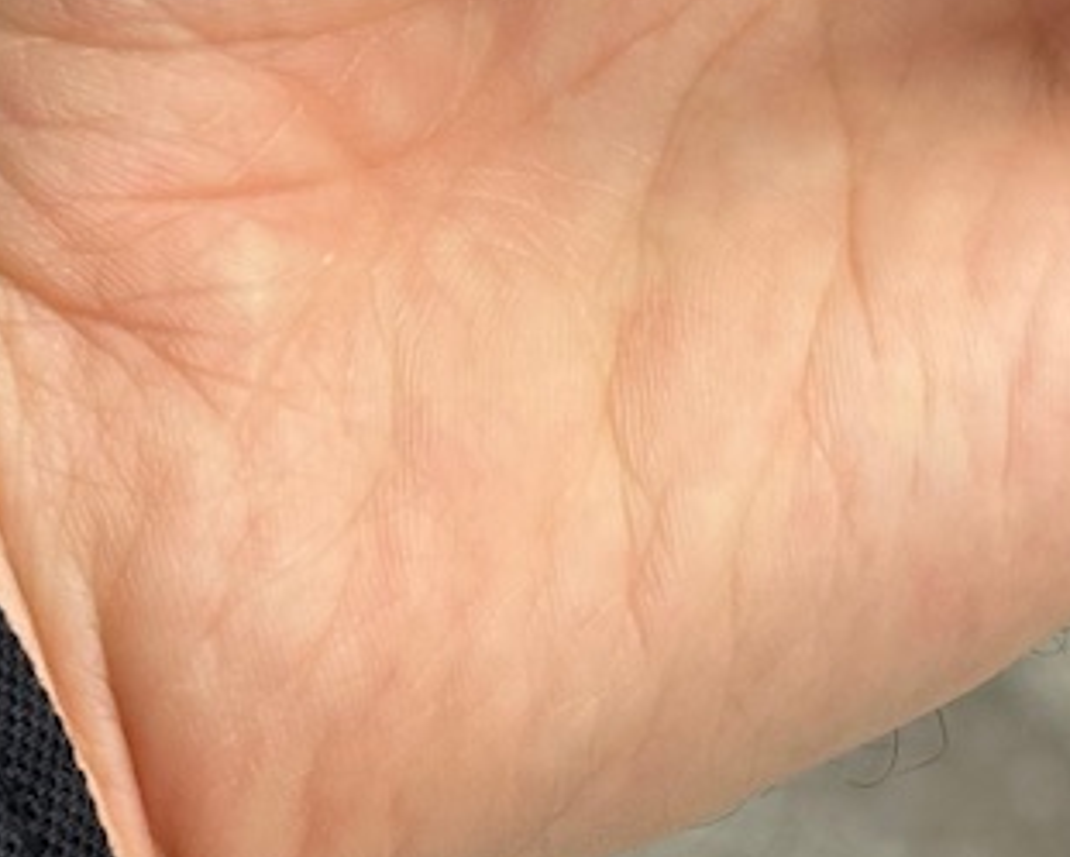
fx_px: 6114
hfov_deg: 10.0
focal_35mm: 193
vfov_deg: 7.8
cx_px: 609
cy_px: -606
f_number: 1.78
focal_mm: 6.86
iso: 64
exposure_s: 1/407
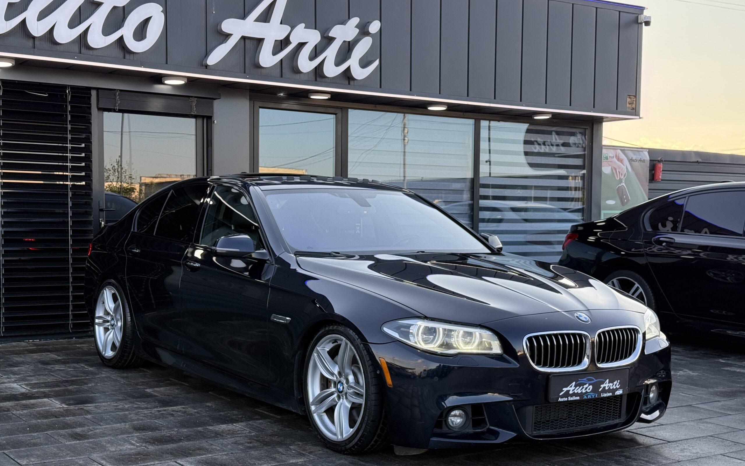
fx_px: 1035
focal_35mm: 51
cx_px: 373
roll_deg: -0.4
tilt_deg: -2.9
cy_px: 275
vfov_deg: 25.3
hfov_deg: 39.6
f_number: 1.78
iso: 80
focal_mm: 6.76
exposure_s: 1/541
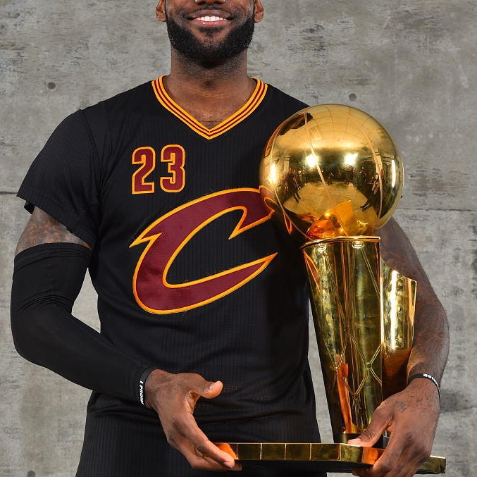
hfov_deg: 19.3
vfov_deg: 19.3
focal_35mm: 90
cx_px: 237
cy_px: 250
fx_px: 1403
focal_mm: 70
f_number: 9
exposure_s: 1/200
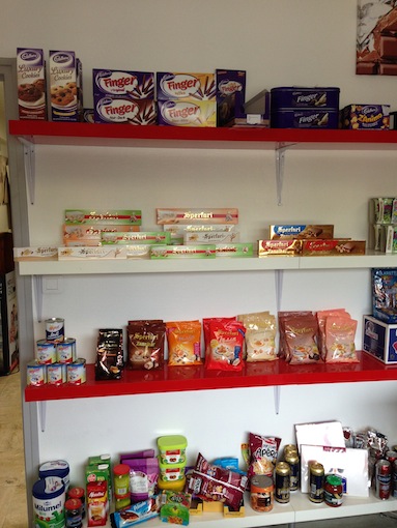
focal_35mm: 33
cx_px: 198
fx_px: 504
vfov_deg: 55.3
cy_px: 264
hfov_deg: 43.0
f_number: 2.4
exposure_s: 1/60
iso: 50
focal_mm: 4.13
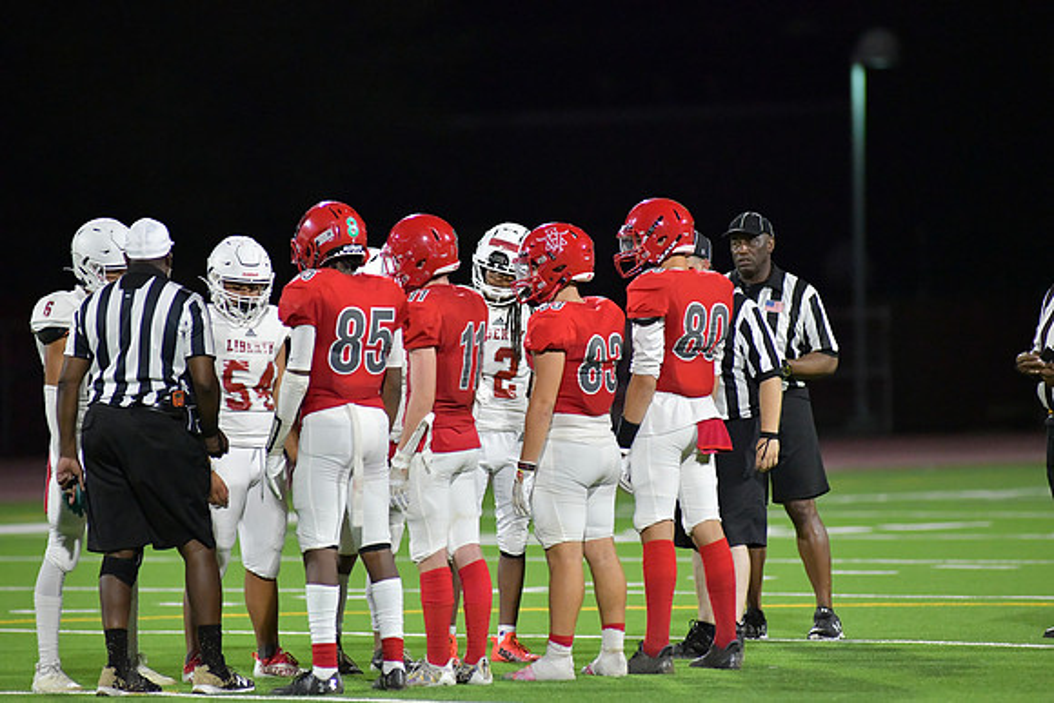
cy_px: 352
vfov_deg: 4.6
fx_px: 8785
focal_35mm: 300
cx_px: 527
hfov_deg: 6.9
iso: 8000
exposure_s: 1/1250
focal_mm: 300
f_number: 4
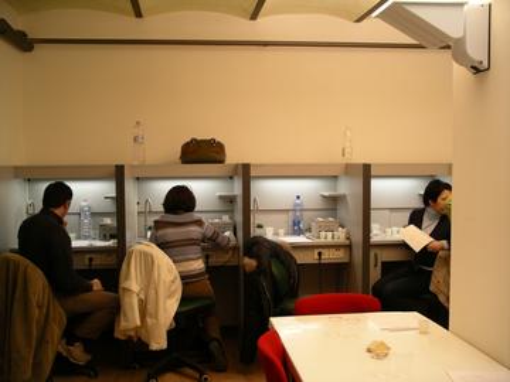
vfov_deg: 38.7
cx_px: 255
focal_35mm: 37
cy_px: 191
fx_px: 545
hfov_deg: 50.1
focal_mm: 7.8
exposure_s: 1/40
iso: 100
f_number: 2.8
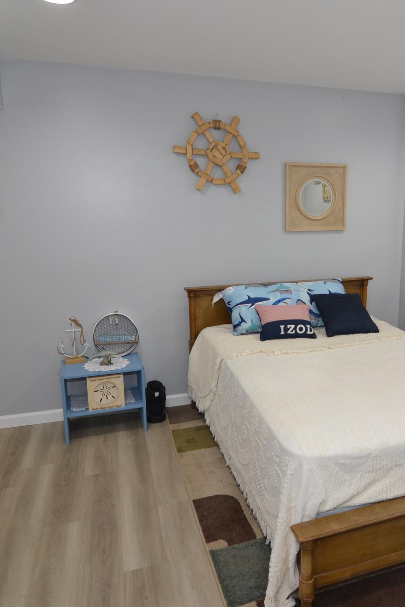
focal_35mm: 28
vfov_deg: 65.5
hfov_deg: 45.5
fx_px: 472
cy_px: 298
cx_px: 281
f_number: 3.5
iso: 400
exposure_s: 1/60
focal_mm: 12
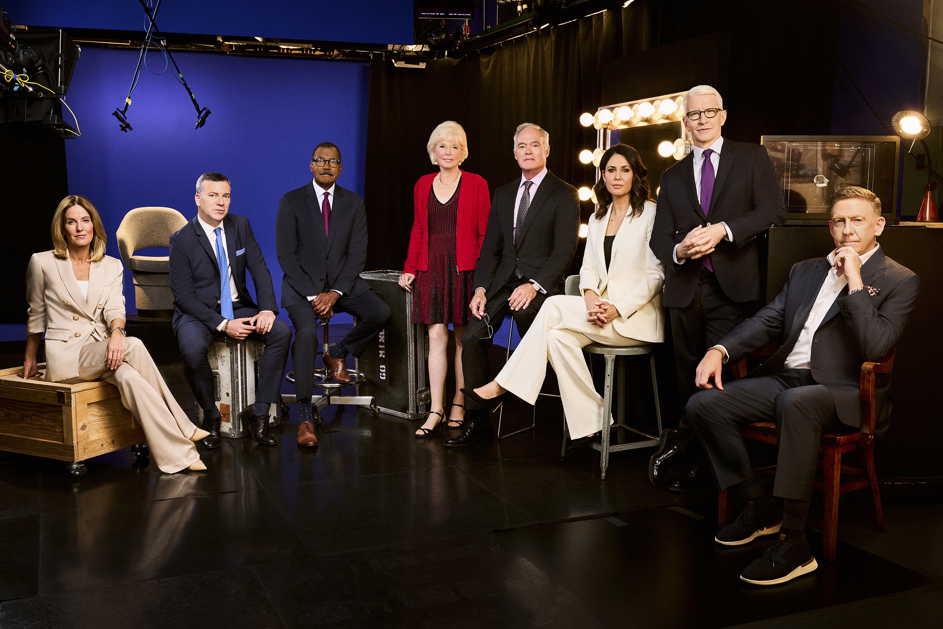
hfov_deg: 53.1
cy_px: 314
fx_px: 943
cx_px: 472
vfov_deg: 36.9
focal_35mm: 36
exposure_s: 1/160
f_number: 8
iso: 2000
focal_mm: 36
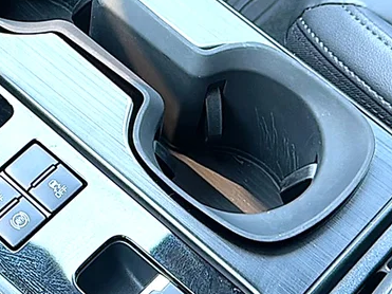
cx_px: 25
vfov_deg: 17.2
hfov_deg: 22.4
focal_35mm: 85
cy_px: 65
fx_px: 962
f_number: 1.78
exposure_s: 1/40
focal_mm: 6.86
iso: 64
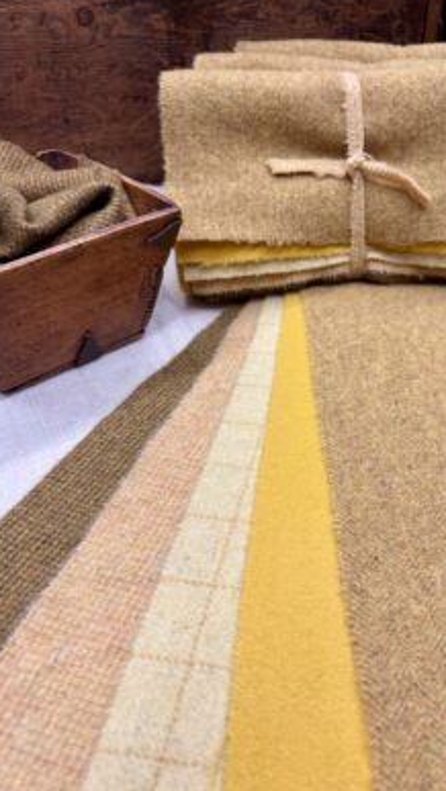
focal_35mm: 27
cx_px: 301
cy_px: 388
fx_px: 567
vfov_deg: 69.8
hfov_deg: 42.3
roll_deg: -2.3
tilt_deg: -40.3
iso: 160
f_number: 1.78
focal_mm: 6.76
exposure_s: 1/120
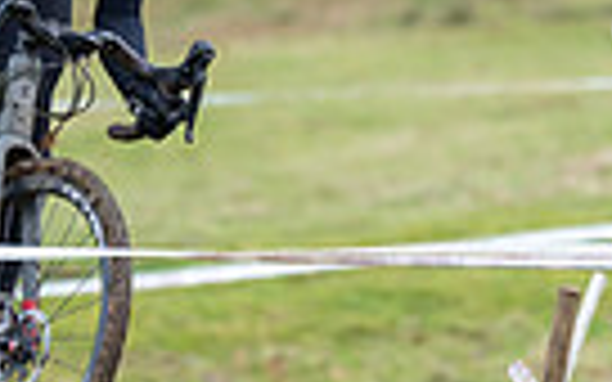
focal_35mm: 604
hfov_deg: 3.5
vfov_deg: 2.2
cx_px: 9
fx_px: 10074
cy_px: -218
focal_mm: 139
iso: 1250
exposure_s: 1/1000
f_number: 3.2
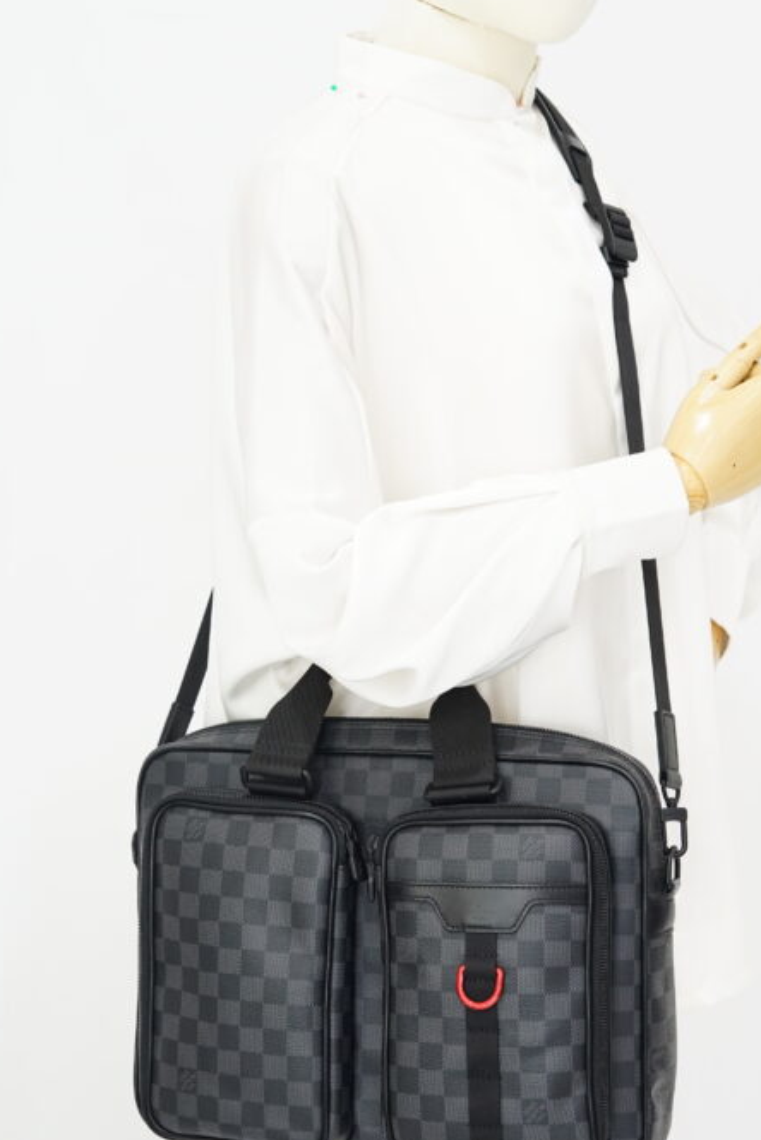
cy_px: 576
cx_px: 479
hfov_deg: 17.7
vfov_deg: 26.3
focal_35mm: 77
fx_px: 2439
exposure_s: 1/8
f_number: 6.3
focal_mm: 50
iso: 640
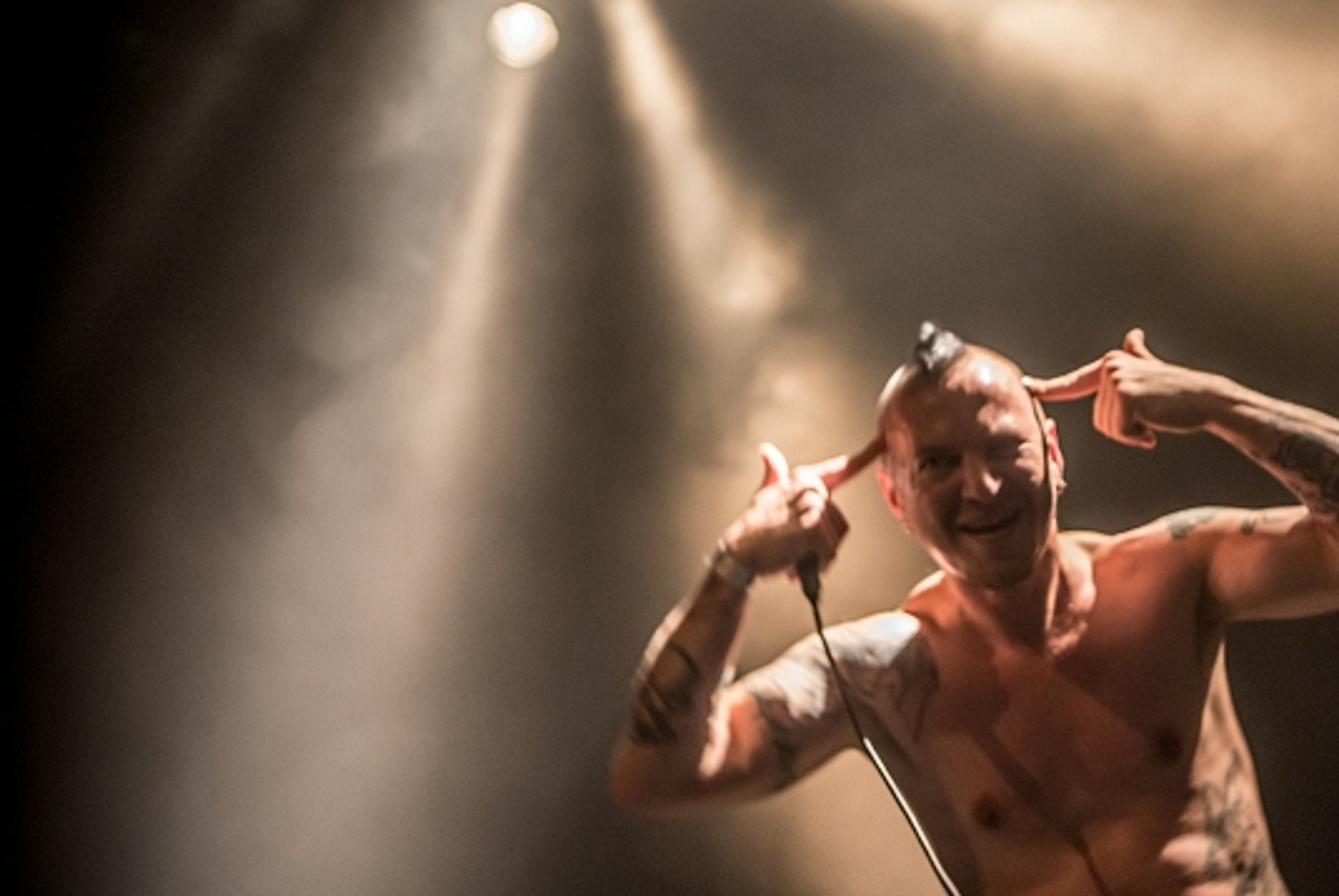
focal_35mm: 74
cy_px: 532
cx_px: 856
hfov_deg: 27.2
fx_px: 2755
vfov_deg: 18.5
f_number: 2.8
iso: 2000
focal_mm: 55
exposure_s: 1/50
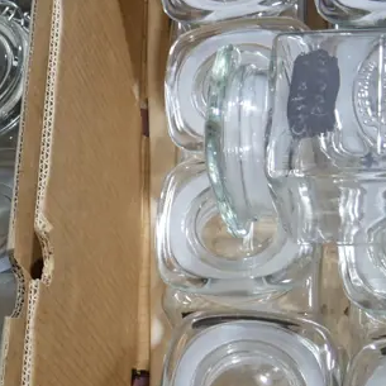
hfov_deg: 17.1
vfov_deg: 18.2
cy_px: 127
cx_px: -133
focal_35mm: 95
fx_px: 1199
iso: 320
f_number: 3.6
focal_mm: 16
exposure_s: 1/60
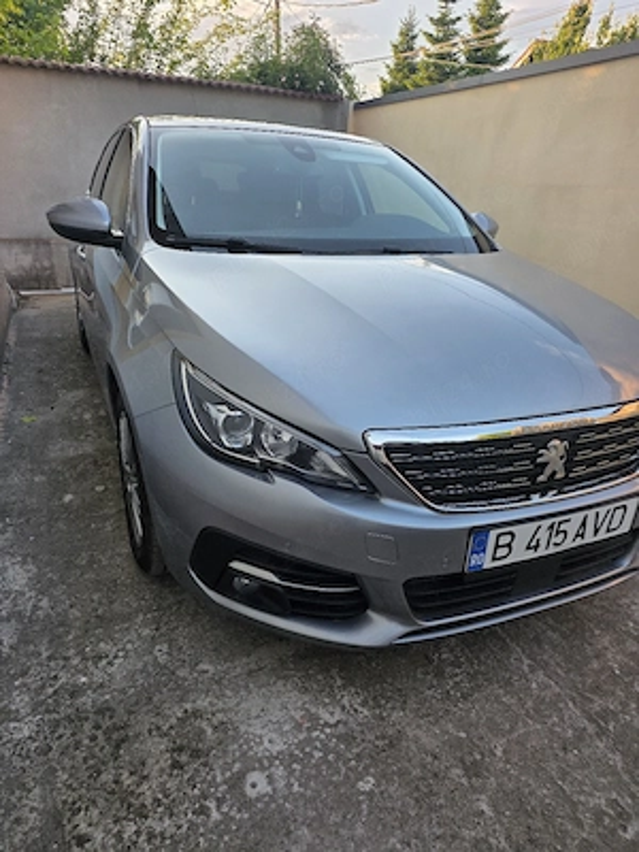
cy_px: 426
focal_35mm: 23
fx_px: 566
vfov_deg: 73.9
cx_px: 320
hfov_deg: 58.9
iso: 50
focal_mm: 6.25
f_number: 1.7
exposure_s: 1/370
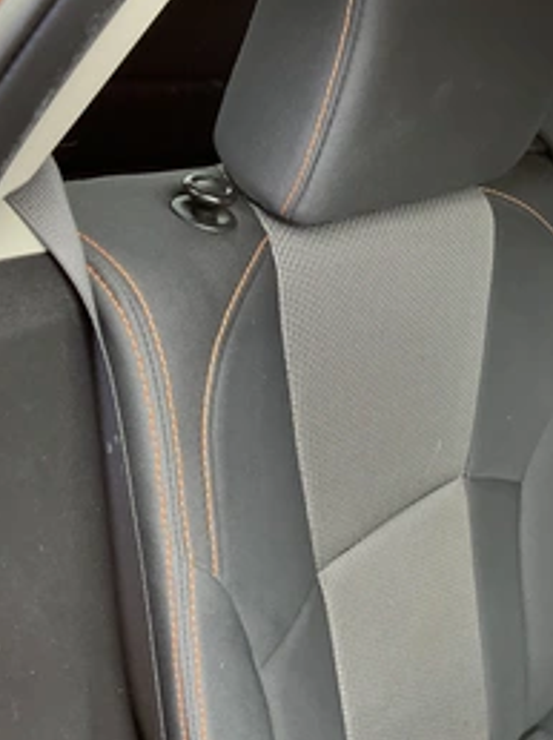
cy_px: 402
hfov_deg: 31.8
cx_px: 378
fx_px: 960
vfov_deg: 42.1
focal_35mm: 45
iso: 200
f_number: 1.8
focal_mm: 3
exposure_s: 1/60
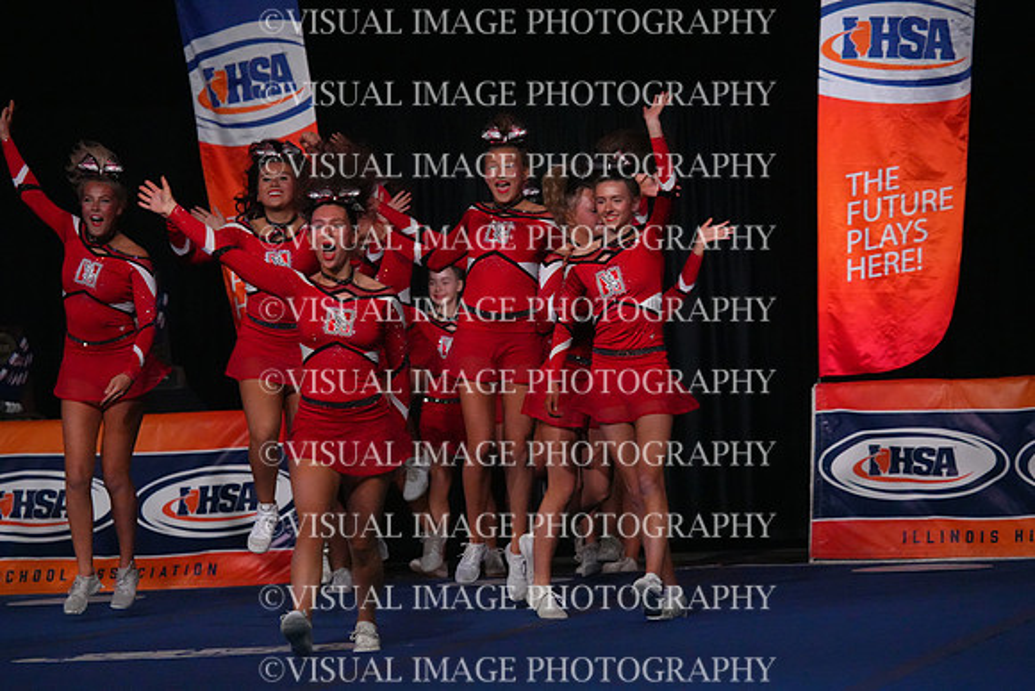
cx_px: 518
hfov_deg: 8.8
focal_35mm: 235
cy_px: 346
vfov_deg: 5.9
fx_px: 6758
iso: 16000
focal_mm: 235
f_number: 5.6
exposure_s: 1/1250
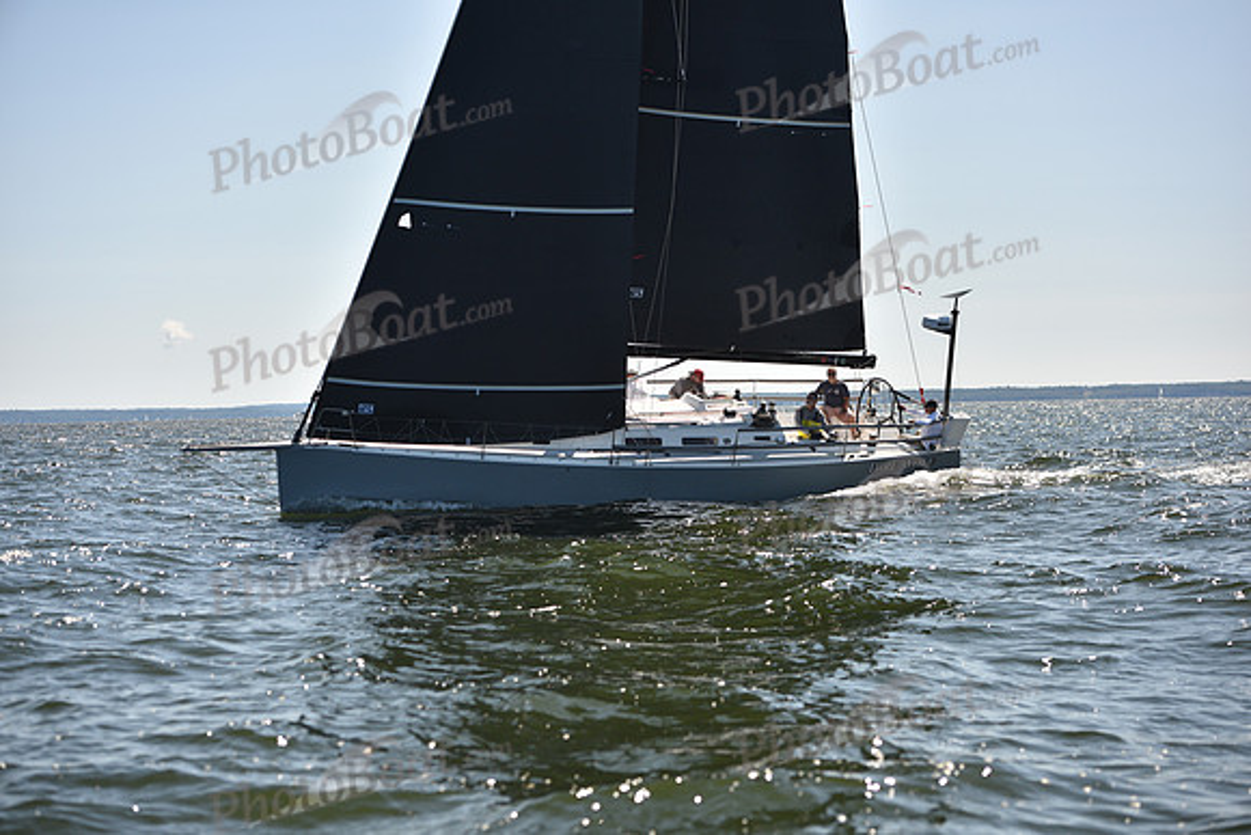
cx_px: 626
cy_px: 418
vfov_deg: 19.5
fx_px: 2433
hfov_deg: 28.8
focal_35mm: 70
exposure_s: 1/1000
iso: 250
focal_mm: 70
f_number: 3.5
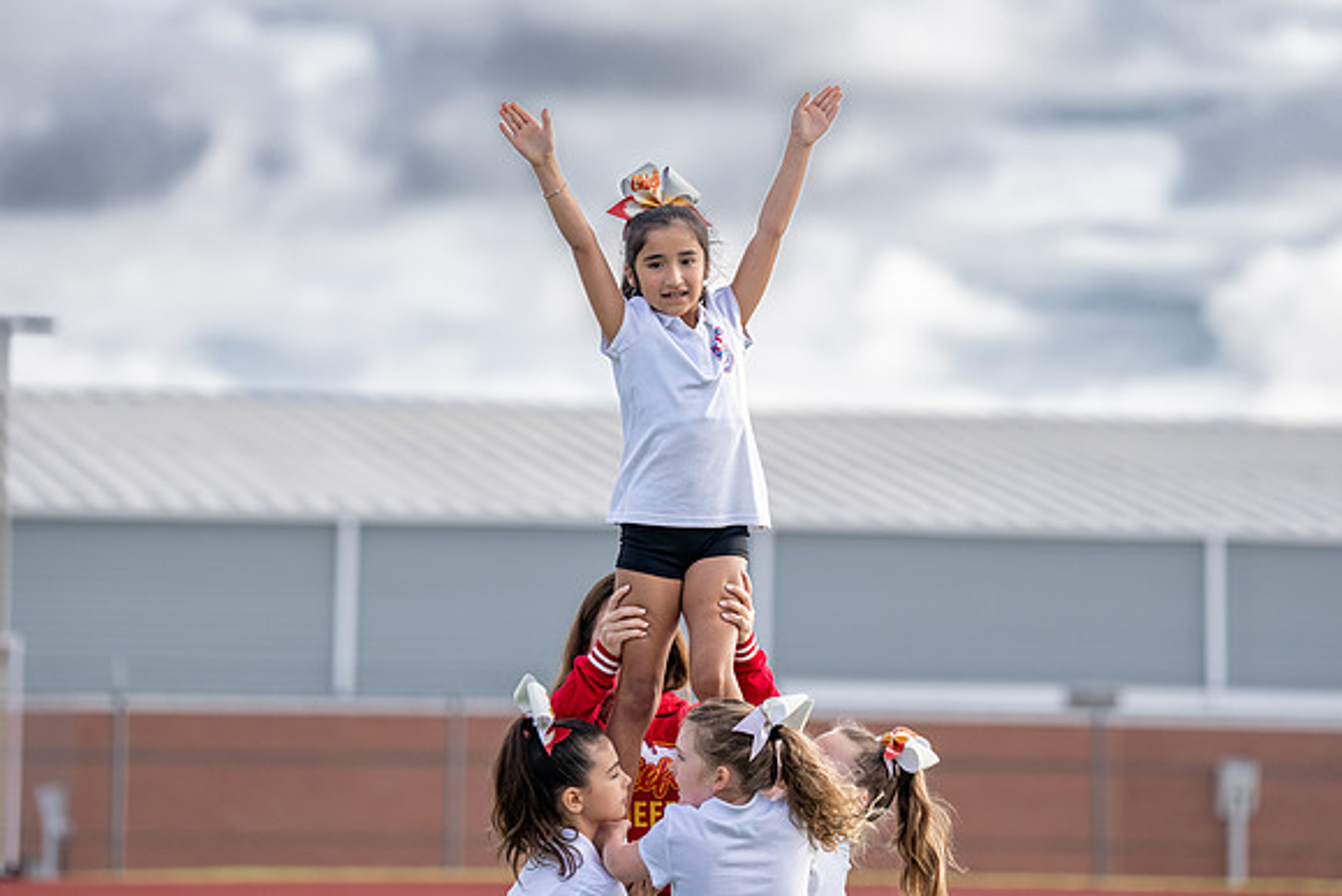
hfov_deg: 10.1
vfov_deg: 6.8
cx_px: 689
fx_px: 7580
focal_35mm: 203
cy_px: 322
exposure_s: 1/2500
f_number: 2.8
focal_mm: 153
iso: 250
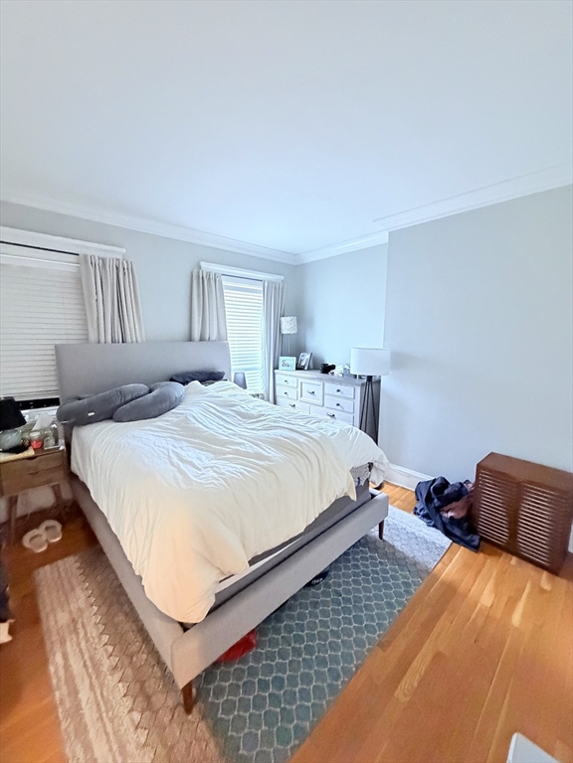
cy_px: 382
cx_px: 286
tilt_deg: -8.5
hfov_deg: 85.7
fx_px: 309
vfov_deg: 102.1
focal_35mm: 14
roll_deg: -0.2
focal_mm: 2.22
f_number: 2.2
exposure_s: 1/60
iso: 800
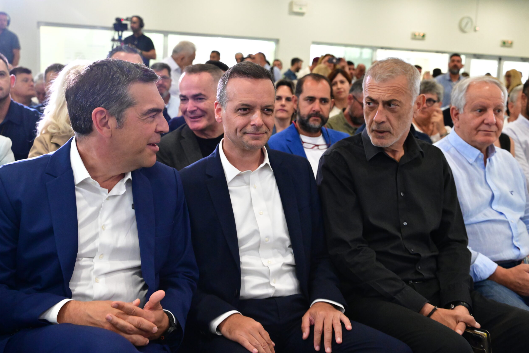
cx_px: 262
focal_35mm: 44
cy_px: 175
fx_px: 647
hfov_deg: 44.5
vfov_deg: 30.5
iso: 8000
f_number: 5.6
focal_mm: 43
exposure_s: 1/200
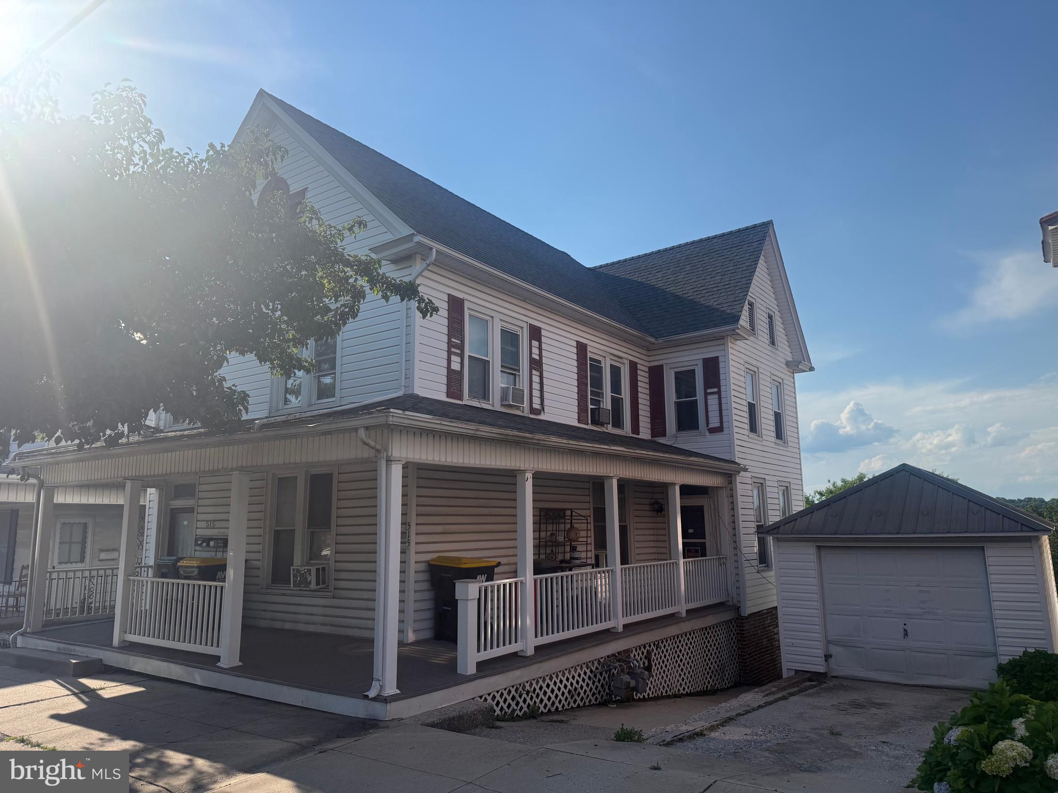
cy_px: 396
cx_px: 529
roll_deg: -0.2
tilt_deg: +9.4
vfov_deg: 56.8
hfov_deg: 71.6
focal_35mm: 24
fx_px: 734
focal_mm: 6.76
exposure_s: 1/7353
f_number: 1.78
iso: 100
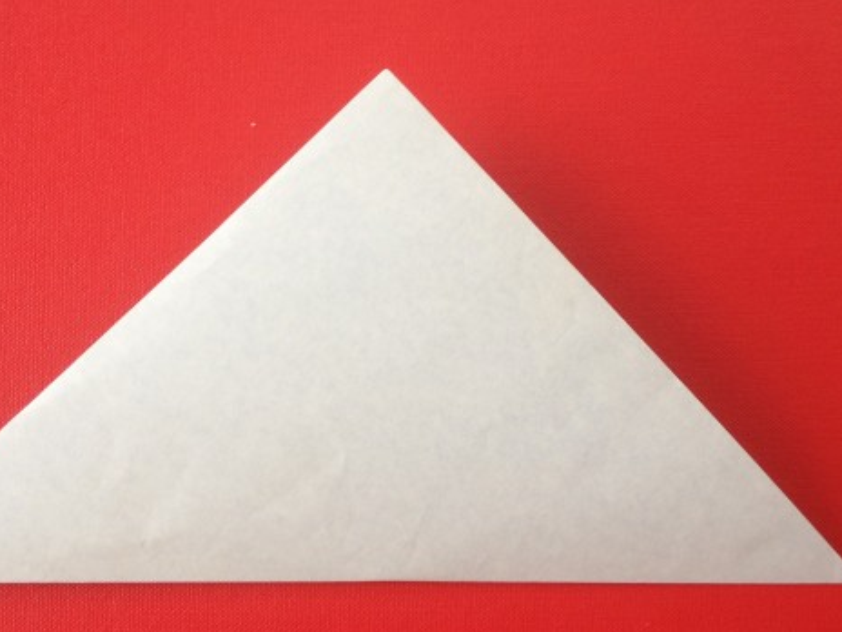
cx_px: 370
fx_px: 1192
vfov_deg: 29.7
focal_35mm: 49
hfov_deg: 38.9
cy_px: 351
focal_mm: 4.28
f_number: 2.4
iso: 50
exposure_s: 1/20
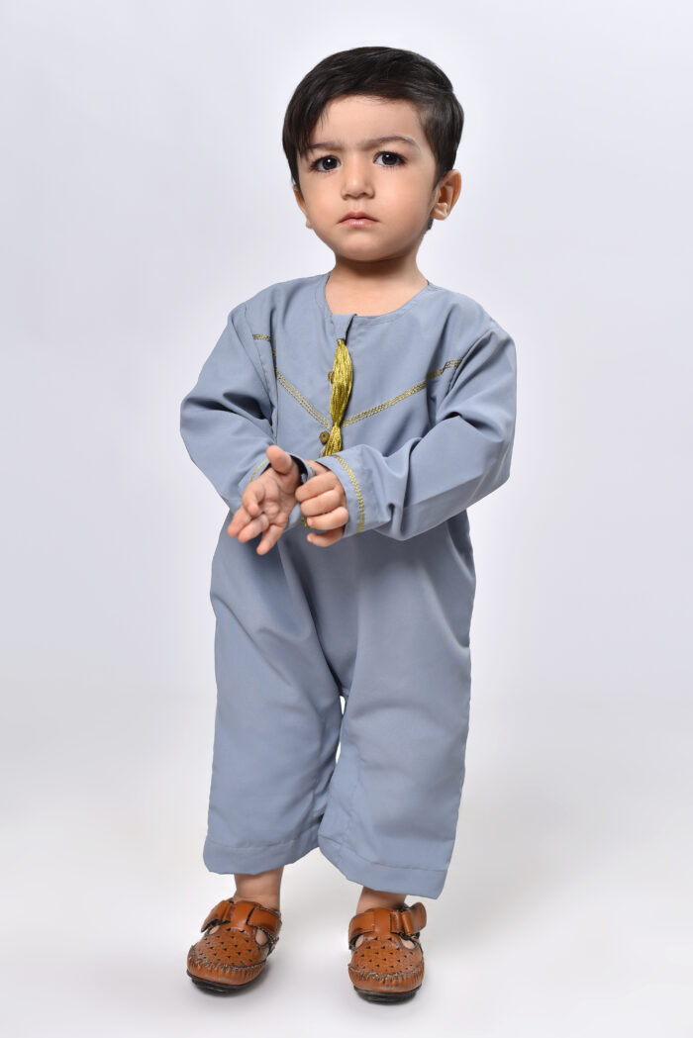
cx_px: 346
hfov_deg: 27.0
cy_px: 519
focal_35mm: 50
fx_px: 1443
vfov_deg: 39.6
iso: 160
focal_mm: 50
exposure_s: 1/200
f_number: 3.2
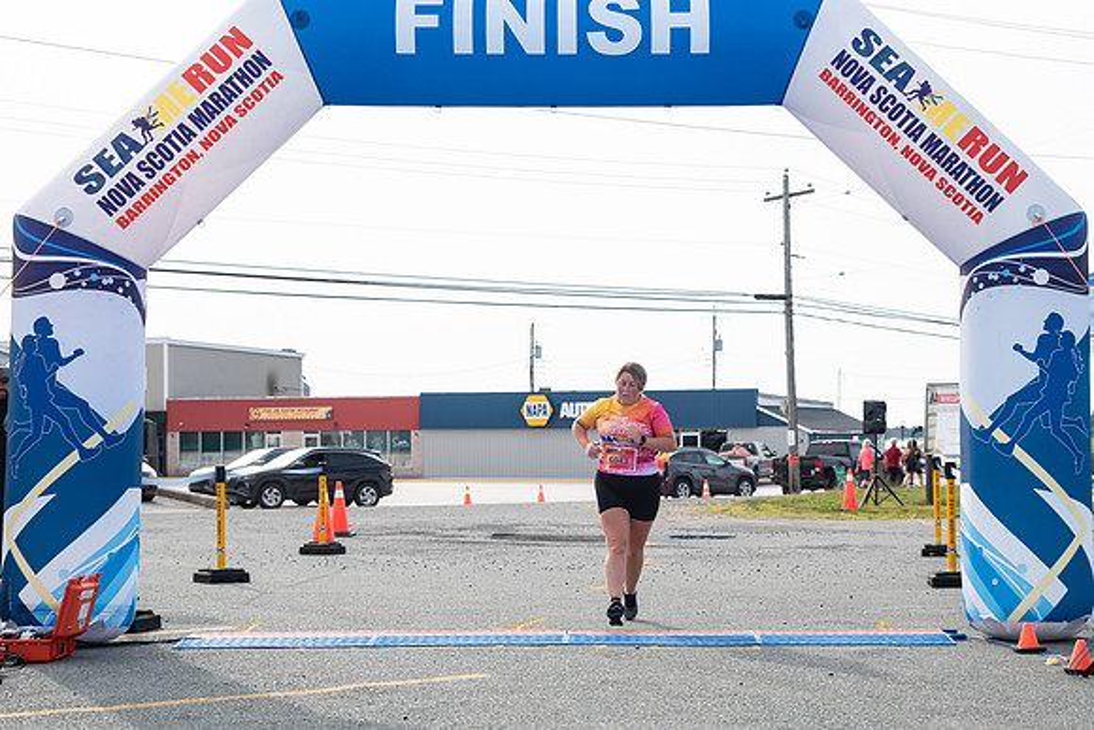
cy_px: 438
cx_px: 621
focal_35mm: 61
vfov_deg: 22.3
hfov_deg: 32.9
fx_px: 1849
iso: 800
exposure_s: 1/3200
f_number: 4
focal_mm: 48
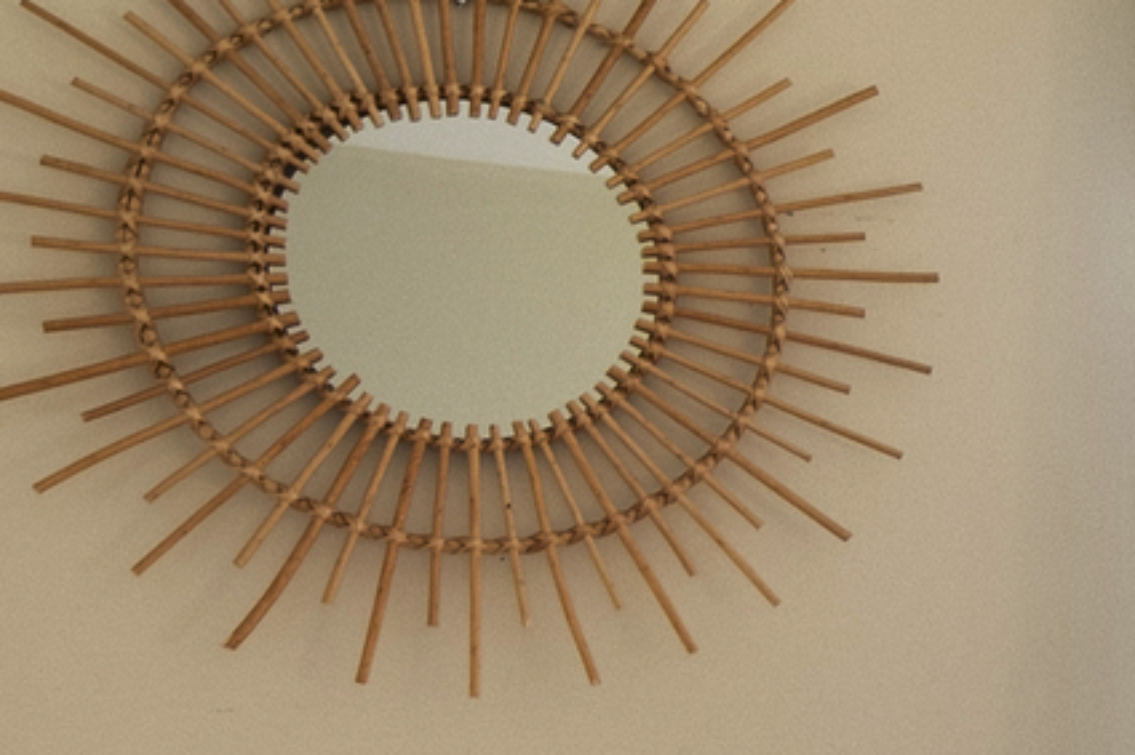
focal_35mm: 123
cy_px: 1337
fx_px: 3876
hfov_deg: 12.7
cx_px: 2764
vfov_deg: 10.5
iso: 250
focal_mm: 17
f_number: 9
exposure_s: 5
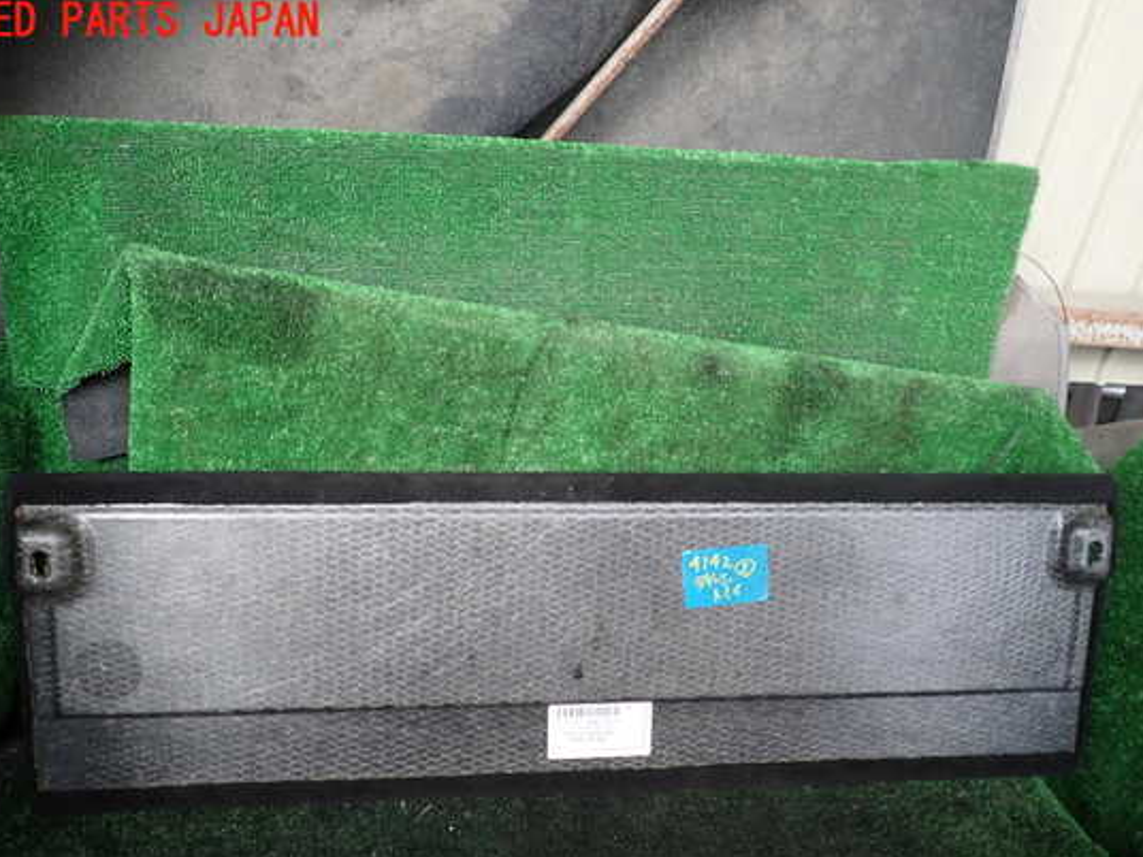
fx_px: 925
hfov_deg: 63.4
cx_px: 572
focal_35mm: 28
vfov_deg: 49.7
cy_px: 475
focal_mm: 4.5
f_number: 2
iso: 100
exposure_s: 1/60
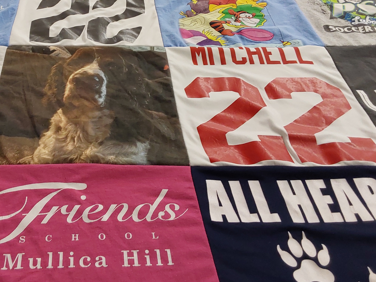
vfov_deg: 31.8
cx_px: 98
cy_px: 83
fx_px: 489
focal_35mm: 45
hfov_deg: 41.0
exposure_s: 1/60
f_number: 1.9
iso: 100
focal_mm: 2.91
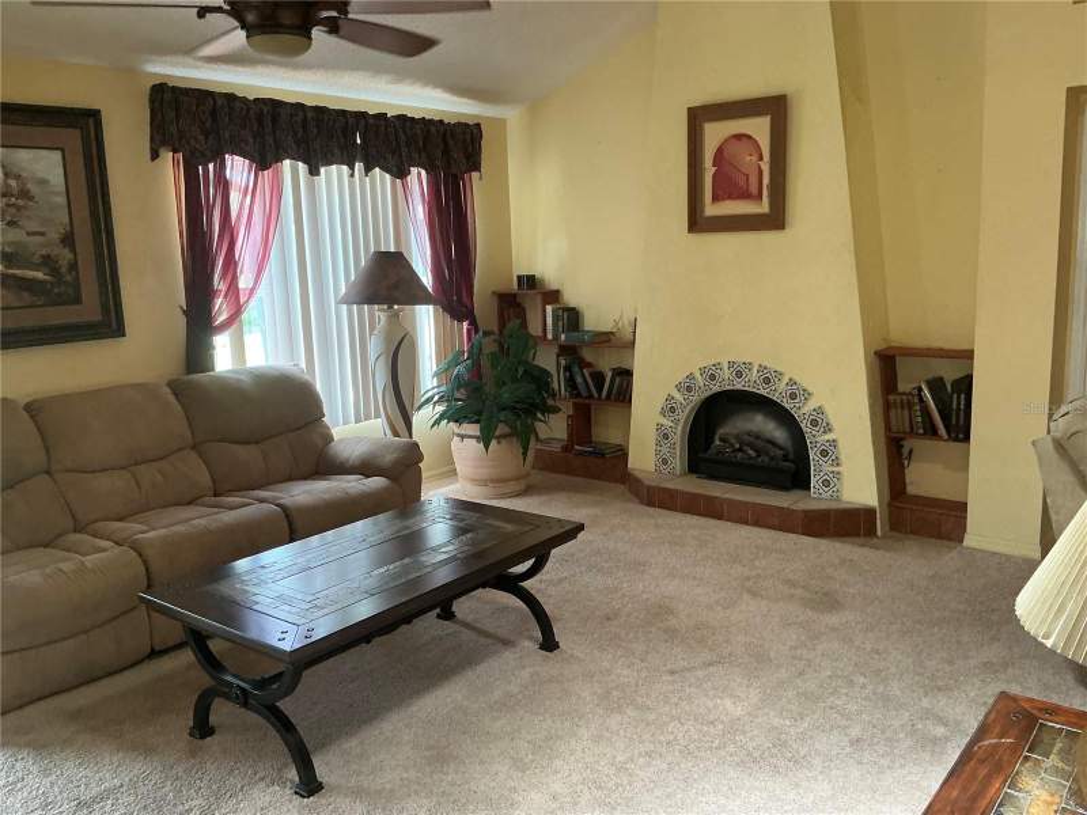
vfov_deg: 49.7
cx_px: 544
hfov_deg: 63.4
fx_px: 879
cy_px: 408
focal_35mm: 28
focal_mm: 3
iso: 160
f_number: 1.8
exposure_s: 1/60
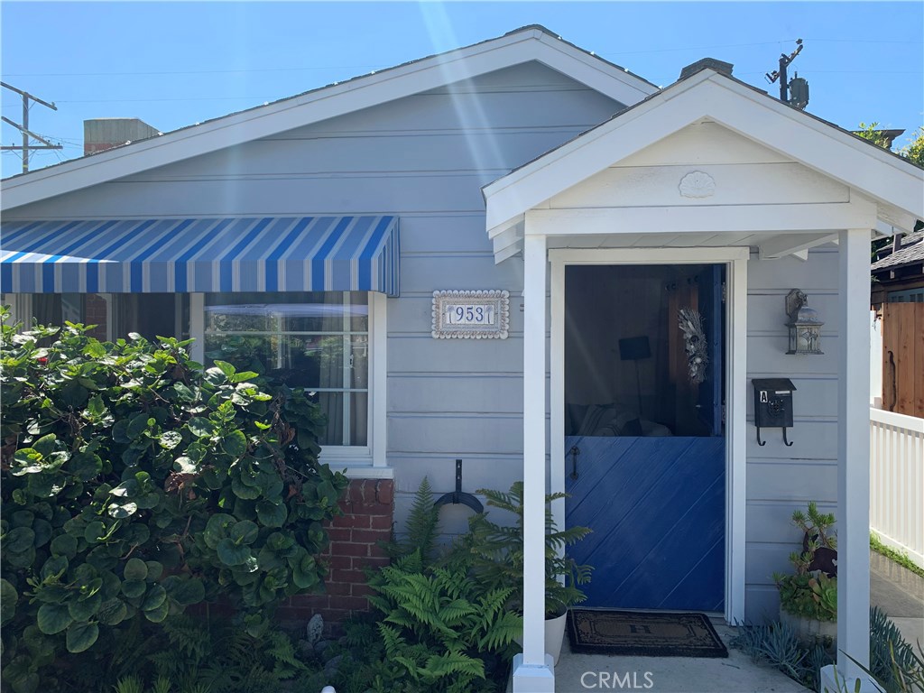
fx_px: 694
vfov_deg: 53.1
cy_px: 346
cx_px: 462
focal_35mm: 26
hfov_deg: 67.3
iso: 25
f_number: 1.8
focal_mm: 4.25
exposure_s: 1/1088
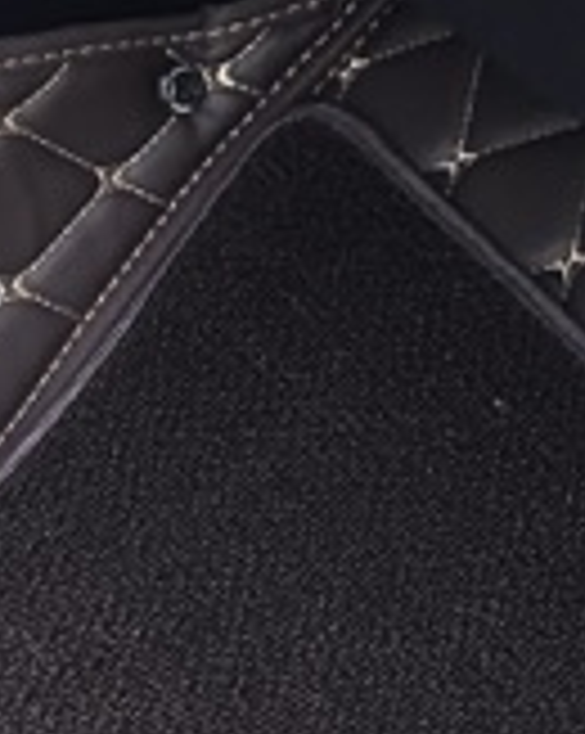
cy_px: -257
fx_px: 5616
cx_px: -1426
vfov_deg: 7.4
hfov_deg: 5.5
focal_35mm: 259
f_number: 2
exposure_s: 1/100
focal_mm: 6.35
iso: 250
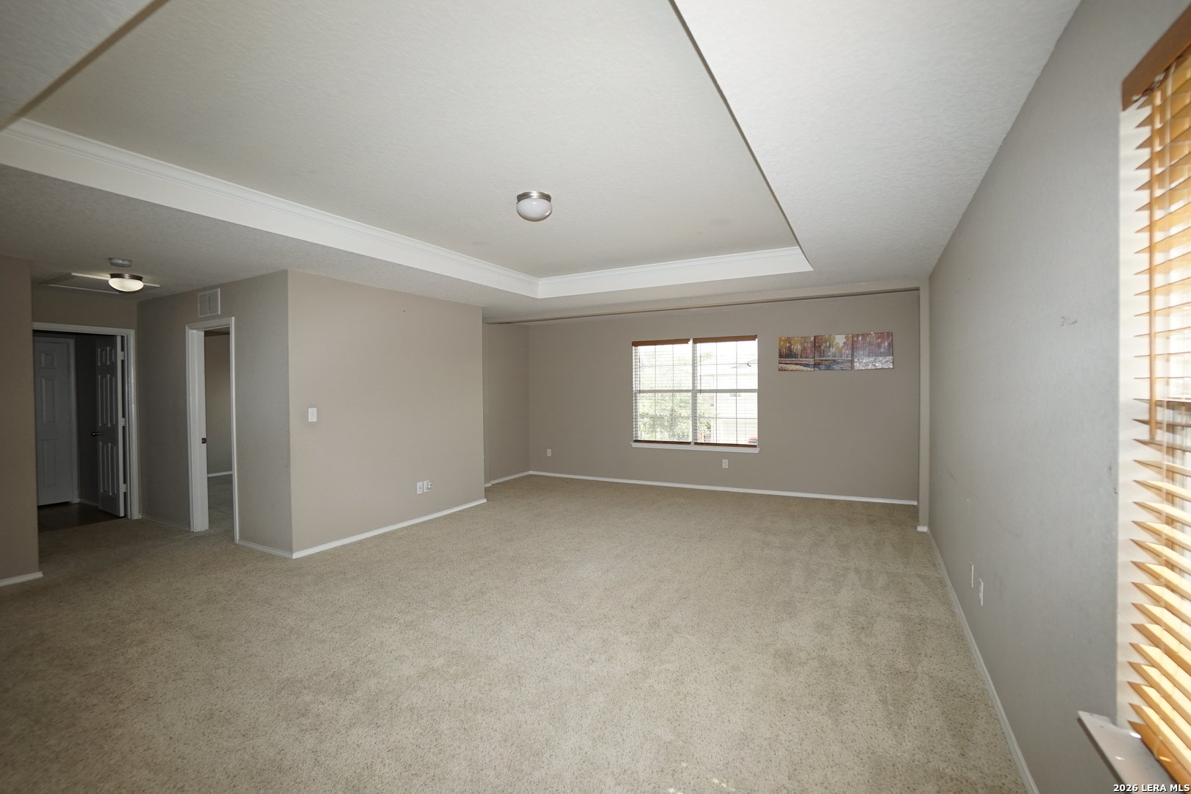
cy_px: 397
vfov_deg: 77.3
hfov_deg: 100.4
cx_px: 596
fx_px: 496
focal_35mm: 15
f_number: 4
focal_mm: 10
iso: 250
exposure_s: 1/160
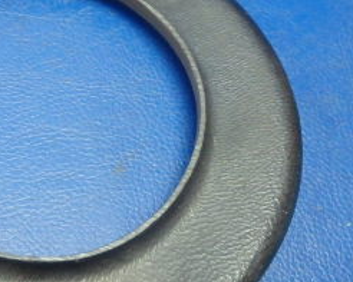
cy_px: 206
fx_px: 742
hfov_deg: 24.6
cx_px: -50
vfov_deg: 21.4
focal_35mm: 71
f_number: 3.9
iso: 800
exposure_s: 1/30
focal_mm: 5
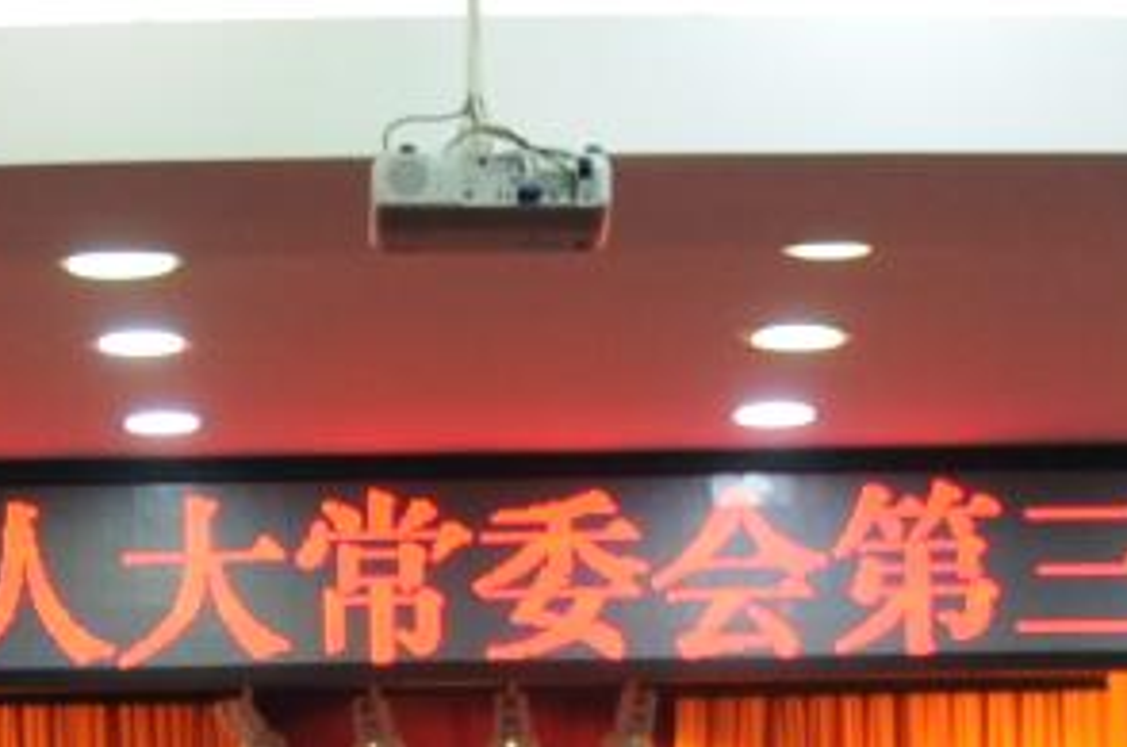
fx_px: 6157
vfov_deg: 6.8
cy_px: 1130
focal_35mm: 197
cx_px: 437
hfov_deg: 10.5
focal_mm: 18
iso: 250
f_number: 3.5
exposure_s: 1/50
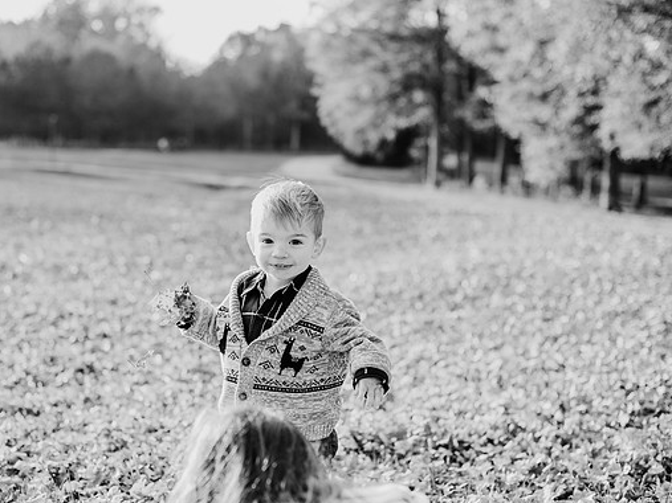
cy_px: 255
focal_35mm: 55
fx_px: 1067
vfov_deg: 26.5
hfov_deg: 34.9
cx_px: 294
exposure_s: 1/1000
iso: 500
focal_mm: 50
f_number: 2.8
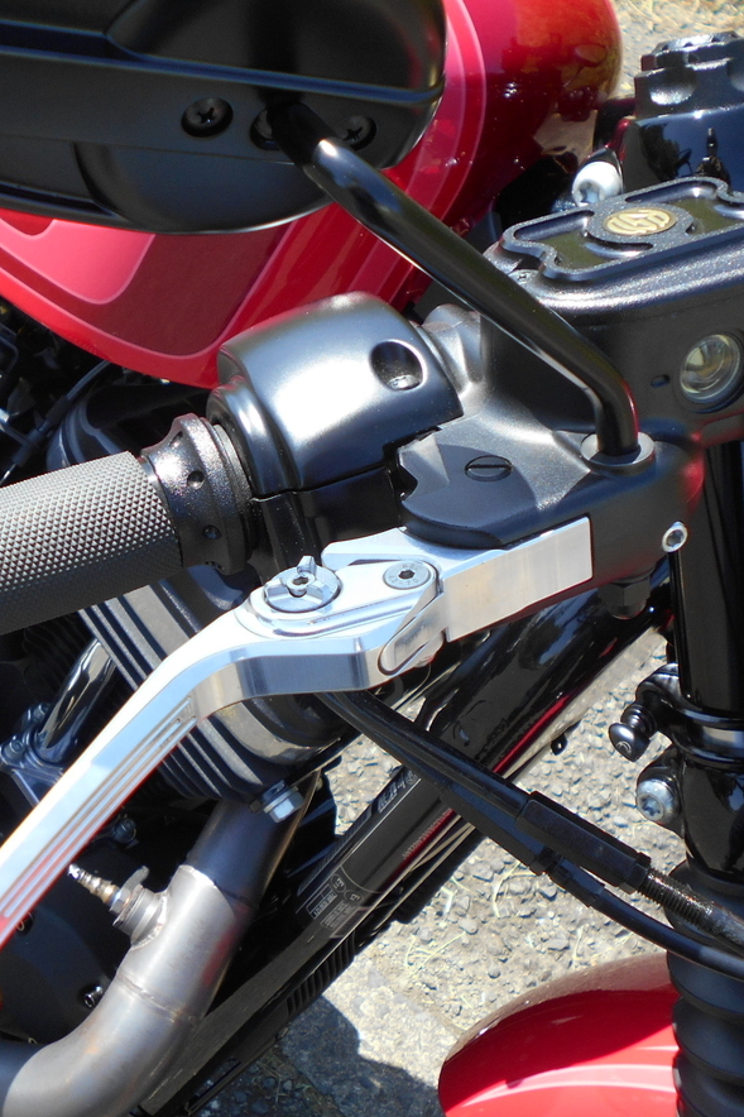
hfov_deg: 28.0
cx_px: 320
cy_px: 556
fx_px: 1488
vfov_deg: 41.1
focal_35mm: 48
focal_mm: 5.8
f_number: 3.6
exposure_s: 1/250
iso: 80
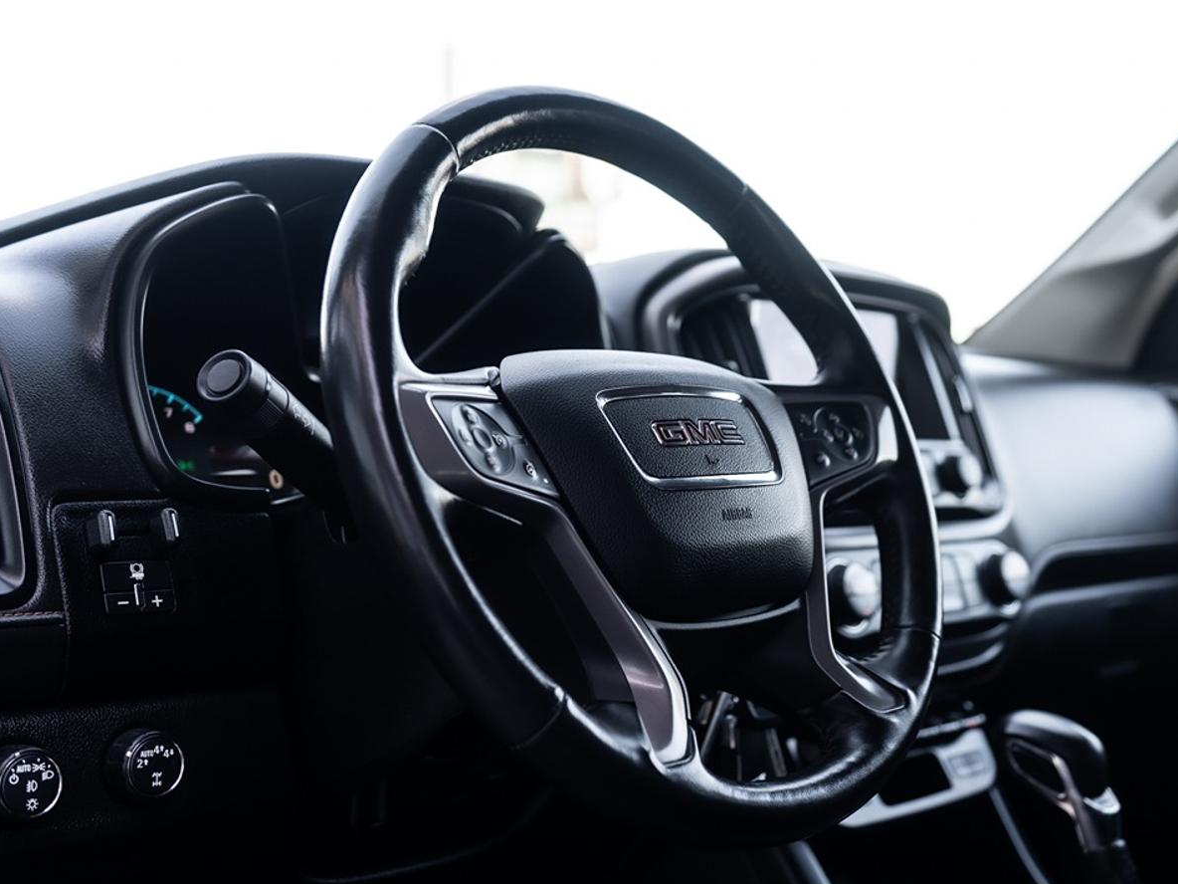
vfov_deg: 30.9
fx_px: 1599
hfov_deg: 40.3
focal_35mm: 47
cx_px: 701
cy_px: 461
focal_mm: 33
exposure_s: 1/60
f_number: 2.8
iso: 125
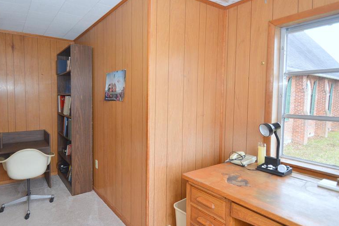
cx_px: 137
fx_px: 188
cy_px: 98
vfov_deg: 61.6
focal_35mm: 20
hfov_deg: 83.1
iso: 450
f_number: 3.5
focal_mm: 10
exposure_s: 1/60
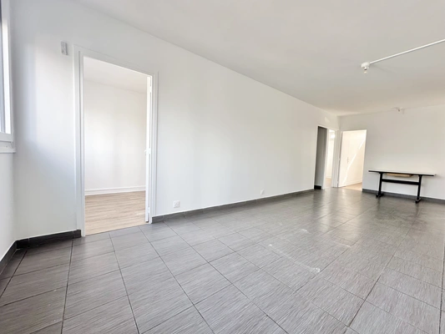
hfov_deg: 102.1
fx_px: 180
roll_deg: -2.2
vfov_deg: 85.7
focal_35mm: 14
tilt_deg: -3.0
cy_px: 167
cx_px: 222
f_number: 2.2
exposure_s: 1/99
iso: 50
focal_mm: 2.22
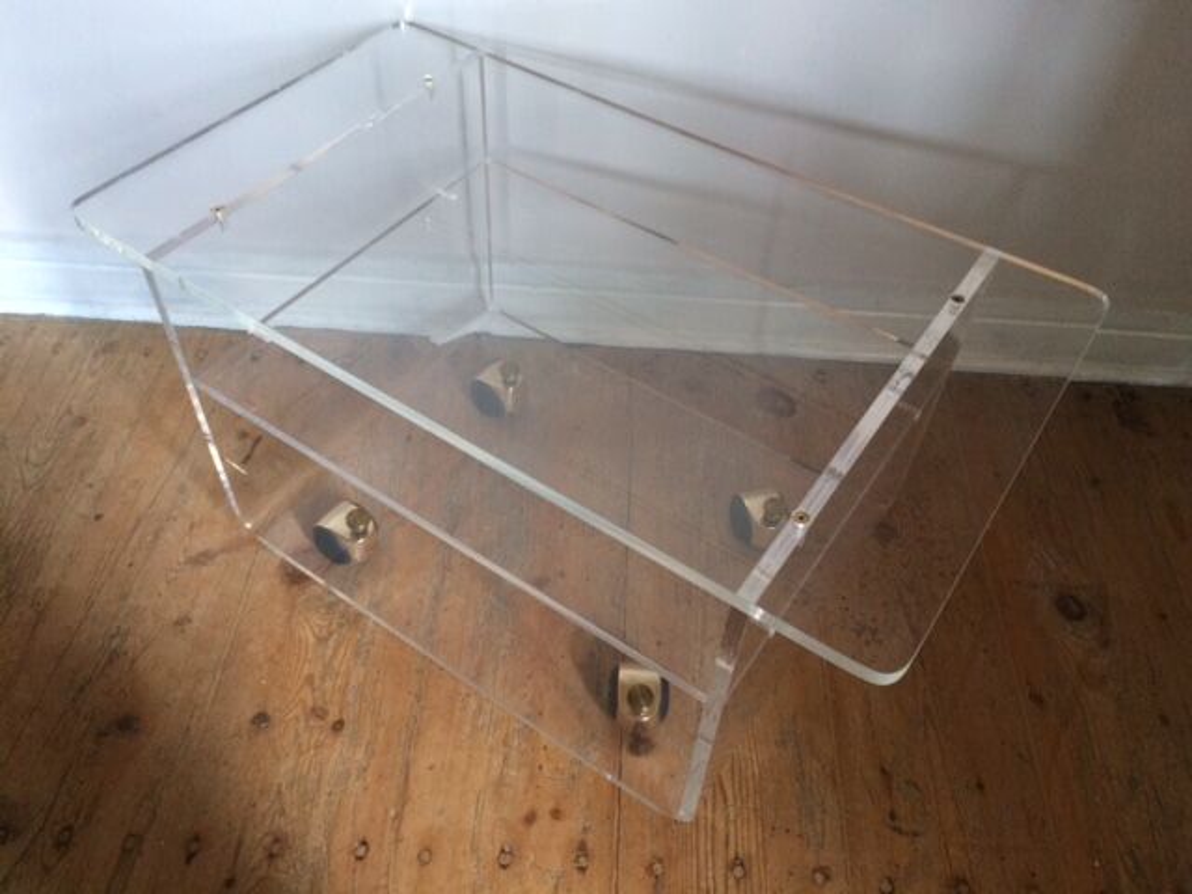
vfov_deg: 48.2
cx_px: 596
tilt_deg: -48.4
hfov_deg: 61.7
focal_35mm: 29
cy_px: 447
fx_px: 999
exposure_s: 1/33
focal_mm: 4.15
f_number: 2.2
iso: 250
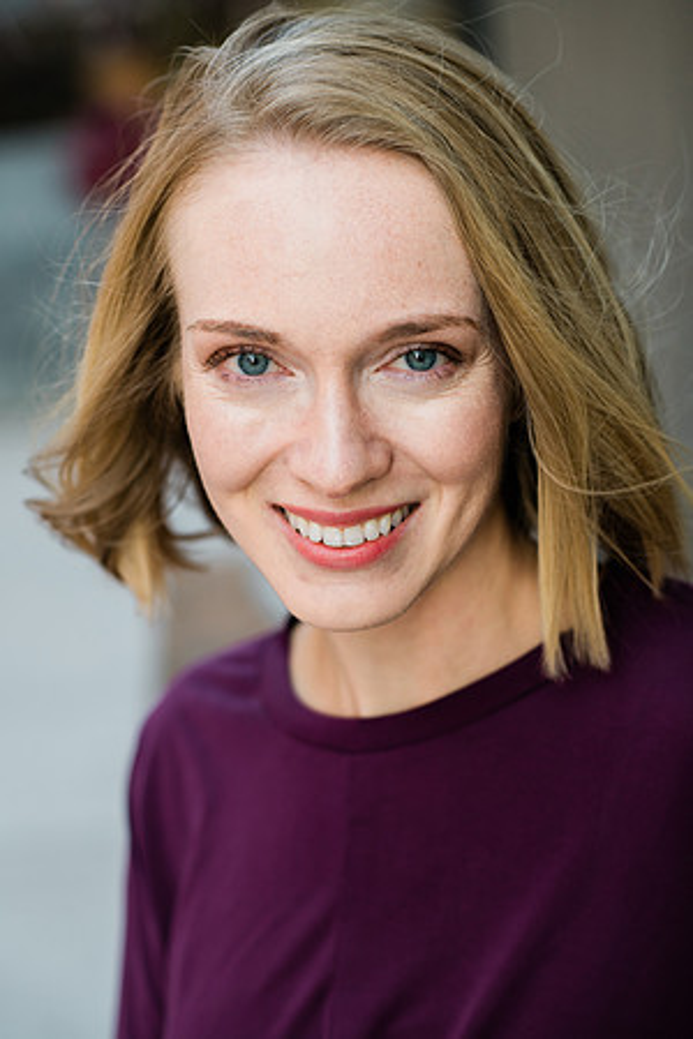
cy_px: 520
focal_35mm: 85
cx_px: 346
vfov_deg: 23.9
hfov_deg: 16.1
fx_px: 2454
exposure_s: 1/200
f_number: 3.2
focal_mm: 85
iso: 200
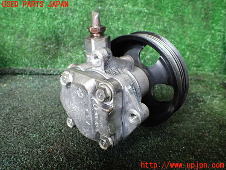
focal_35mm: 30
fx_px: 196
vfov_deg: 46.8
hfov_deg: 60.0
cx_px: 113
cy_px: 85
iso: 400
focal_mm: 5.4
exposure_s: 1/125
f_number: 2.3
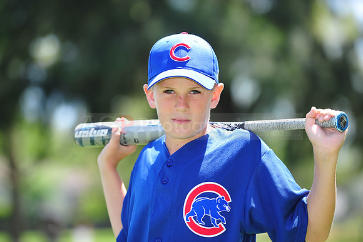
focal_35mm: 200
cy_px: 121
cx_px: 182
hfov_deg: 10.3
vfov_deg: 6.9
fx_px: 2015
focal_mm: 200
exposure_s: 1/320
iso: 200
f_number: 4.5
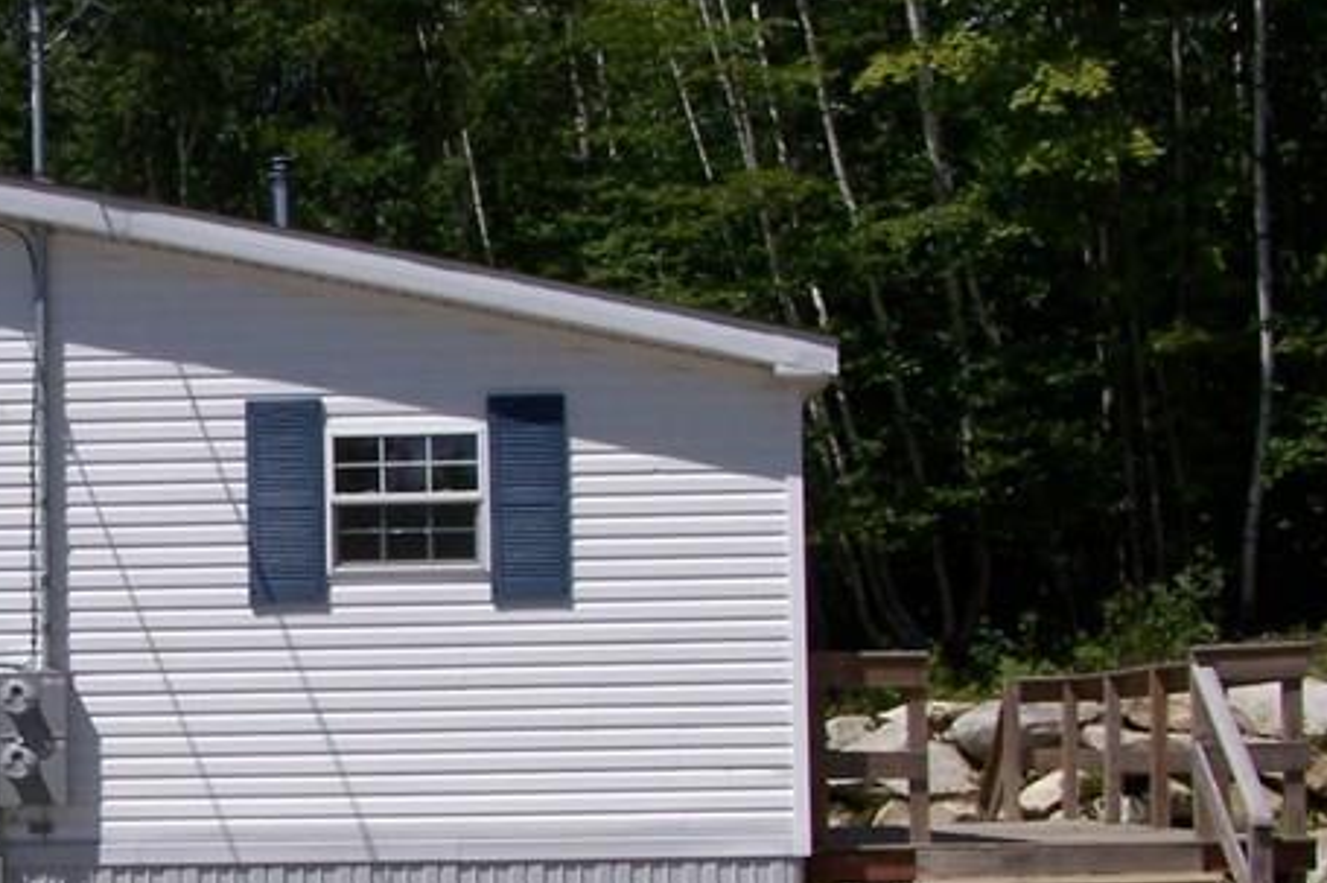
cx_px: 93
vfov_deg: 15.3
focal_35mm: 89
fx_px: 3279
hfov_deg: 22.2
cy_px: 670
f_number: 5.6
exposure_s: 1/800
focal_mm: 6.3
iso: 80
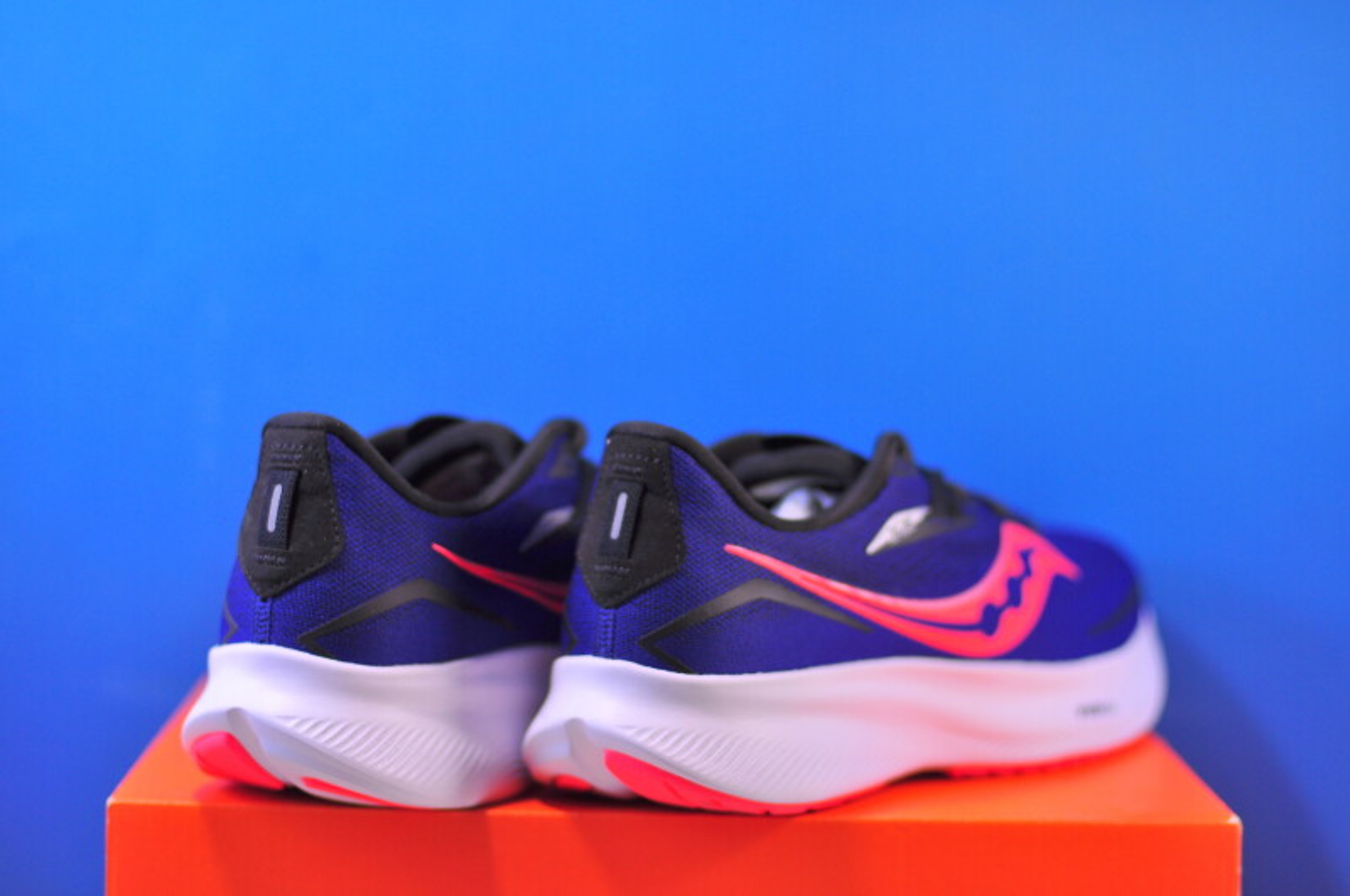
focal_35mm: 75
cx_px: 675
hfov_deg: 27.0
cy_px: 448
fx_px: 2808
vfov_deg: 18.1
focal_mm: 50
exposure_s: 1/320
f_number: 2
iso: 250
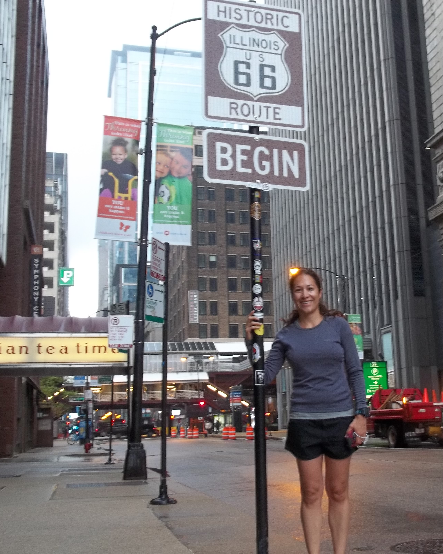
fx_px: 705
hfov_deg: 34.2
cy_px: 277
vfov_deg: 42.9
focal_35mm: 43
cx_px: 334
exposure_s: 1/30
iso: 95
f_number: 3.3
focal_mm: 5.9
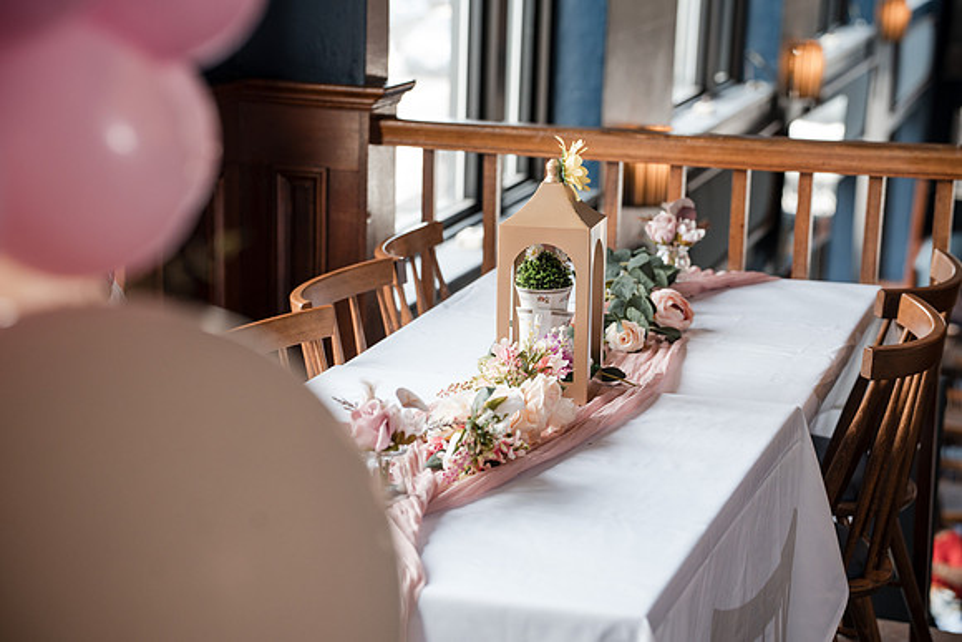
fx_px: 2272
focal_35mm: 85
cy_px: 321
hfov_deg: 23.9
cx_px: 481
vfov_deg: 16.1
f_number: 4
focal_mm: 85
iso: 800
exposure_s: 1/250
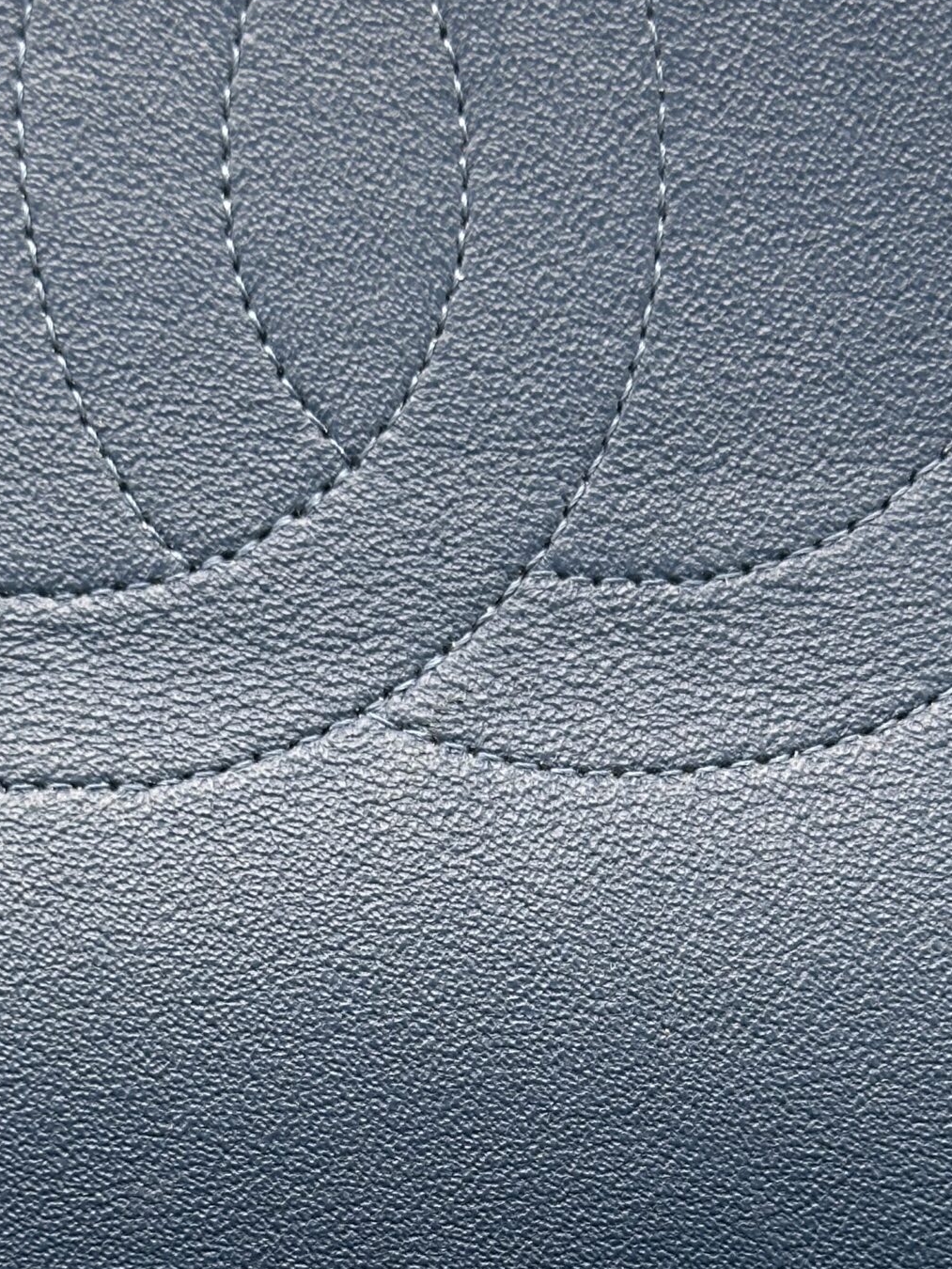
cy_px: 1162
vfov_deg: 21.0
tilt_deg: -20.2
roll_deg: +0.4
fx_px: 3336
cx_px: 399
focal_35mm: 91
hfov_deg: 16.2
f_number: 1.78
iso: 80
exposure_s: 1/62
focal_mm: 6.86
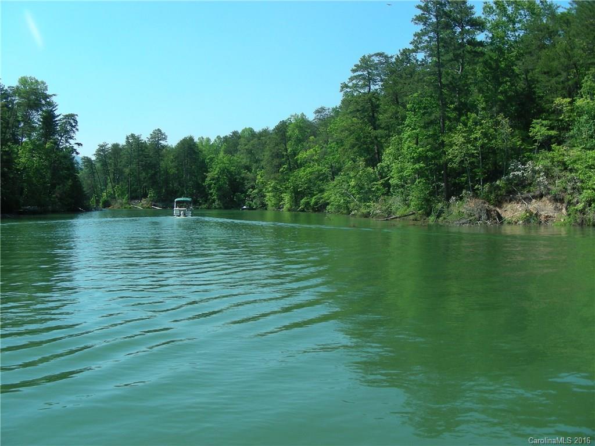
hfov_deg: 49.0
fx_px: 653
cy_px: 223
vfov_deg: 37.7
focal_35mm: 38
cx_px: 298
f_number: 4
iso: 50
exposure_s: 1/328
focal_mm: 6.3
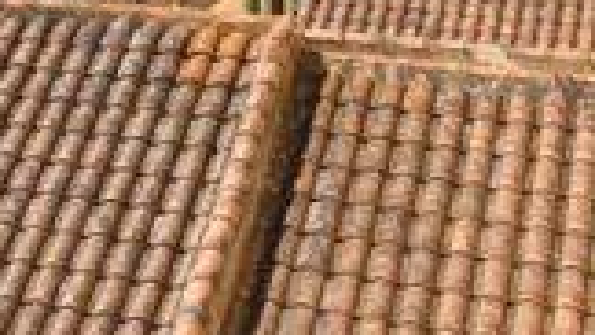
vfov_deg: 8.2
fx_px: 2161
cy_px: -420
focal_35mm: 137
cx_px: -597
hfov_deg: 13.4
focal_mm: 20
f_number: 9
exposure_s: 1/320
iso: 100
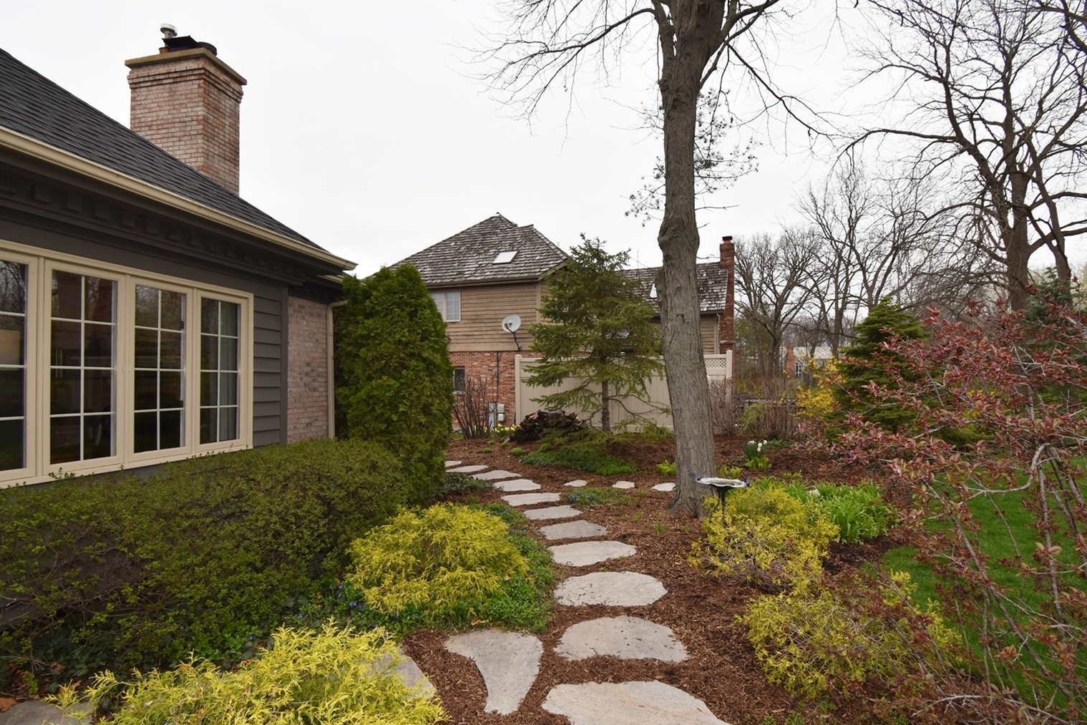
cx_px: 557
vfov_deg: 73.7
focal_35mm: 16
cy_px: 377
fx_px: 483
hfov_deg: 96.7
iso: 100
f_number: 7.1
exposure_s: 1/200
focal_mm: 10
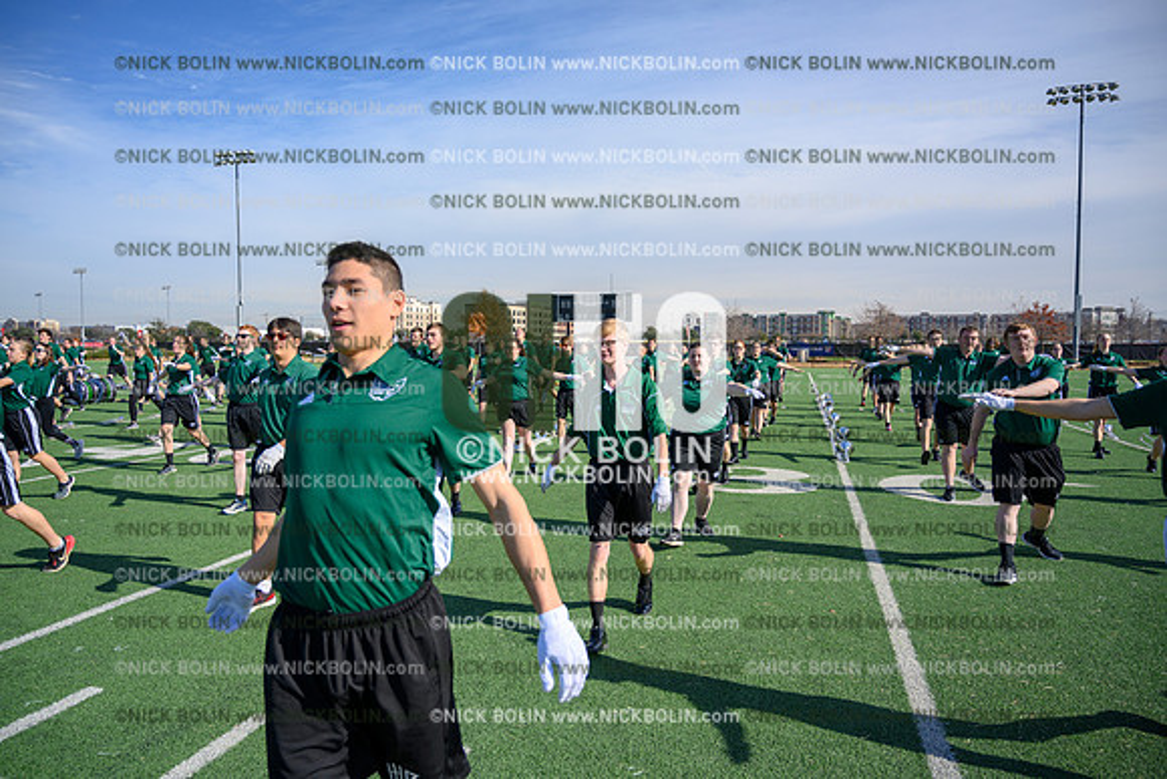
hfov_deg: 73.7
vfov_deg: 53.2
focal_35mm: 24
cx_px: 584
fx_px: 778
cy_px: 390
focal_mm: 24
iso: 125
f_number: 4
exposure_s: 1/1600
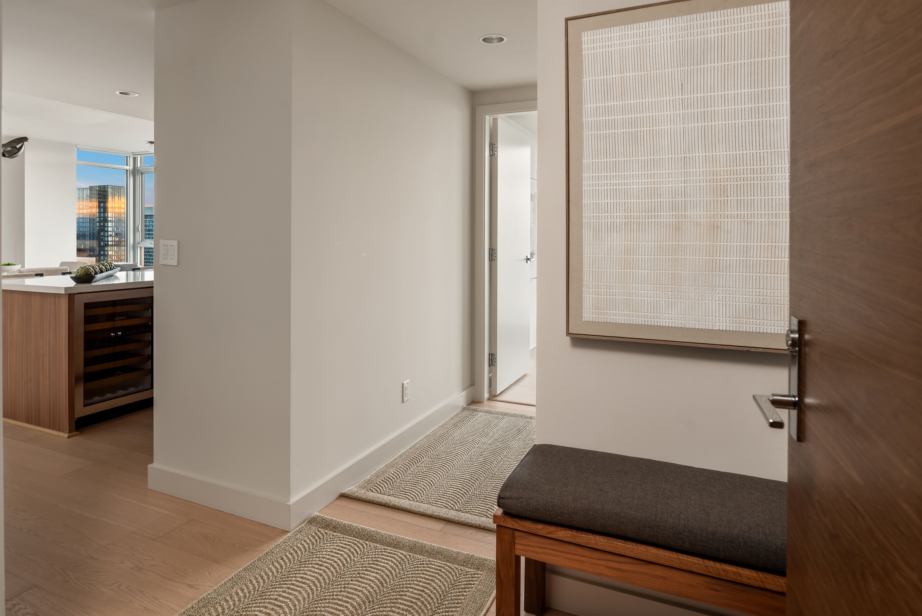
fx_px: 538
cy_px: 280
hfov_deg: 81.2
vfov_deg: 59.4
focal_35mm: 21
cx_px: 454
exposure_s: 1/2.5
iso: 250
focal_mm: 19
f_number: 7.1
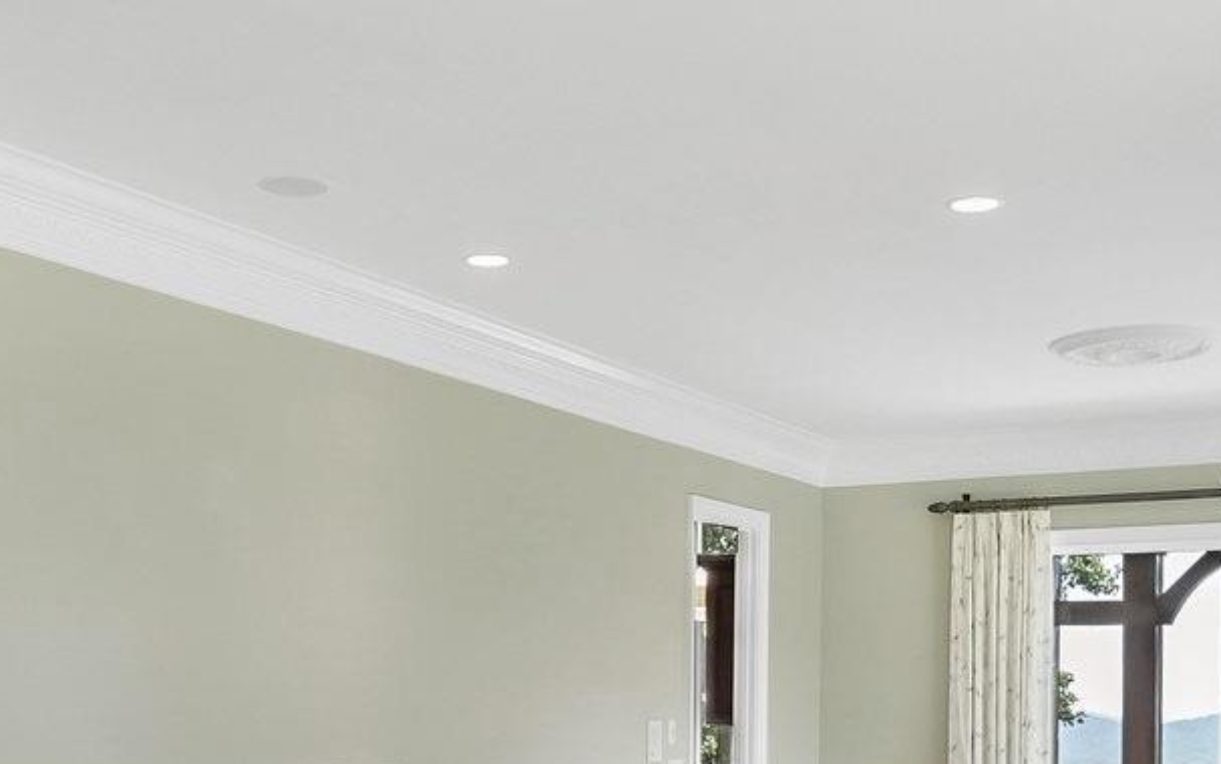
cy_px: 715
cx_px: 475
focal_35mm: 55
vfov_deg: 22.9
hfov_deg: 36.7
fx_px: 1831
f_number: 8
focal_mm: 16
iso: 400
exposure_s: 1/30
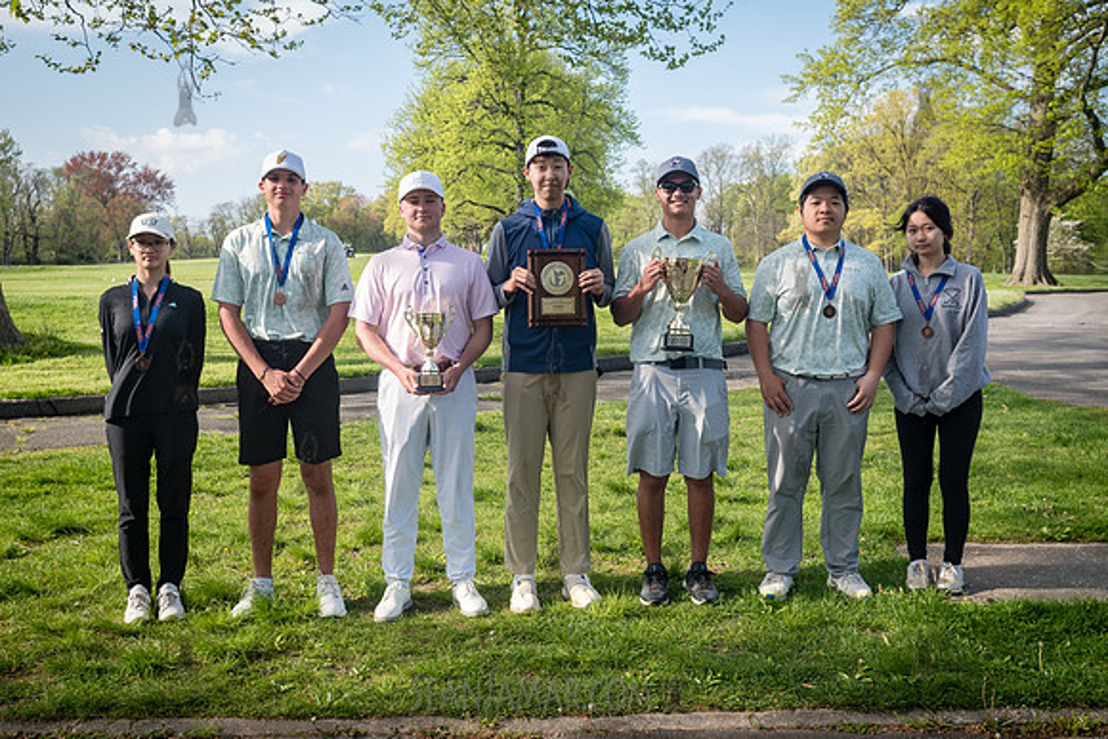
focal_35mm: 40
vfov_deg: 33.3
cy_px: 386
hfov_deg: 48.4
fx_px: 1234
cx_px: 550
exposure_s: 1/200
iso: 200
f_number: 6.3
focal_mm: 35
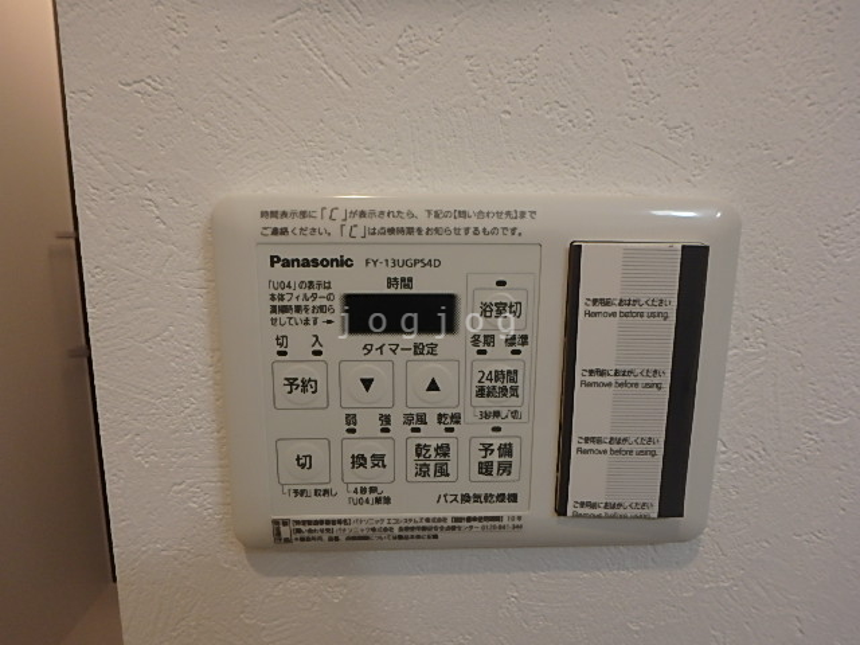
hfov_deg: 79.0
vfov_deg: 63.4
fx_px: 522
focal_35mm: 21
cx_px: 430
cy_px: 322
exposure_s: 1/40
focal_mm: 3.7
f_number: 3.5
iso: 200
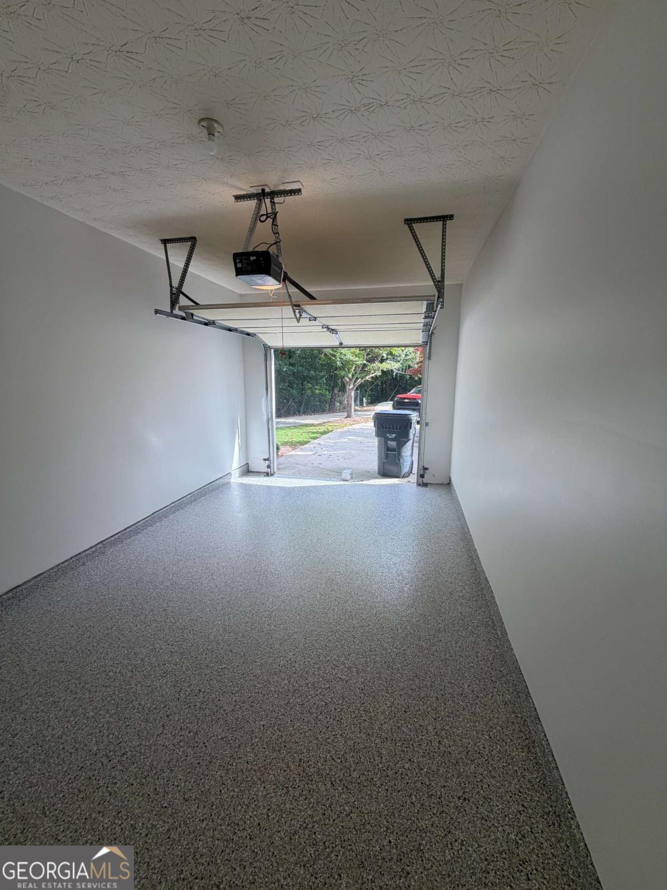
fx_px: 360
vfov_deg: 102.1
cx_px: 334
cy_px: 445
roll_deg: +0.2
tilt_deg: -11.1
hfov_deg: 85.7
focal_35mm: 14
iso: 50
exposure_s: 1/120
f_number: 2.2
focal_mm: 2.22
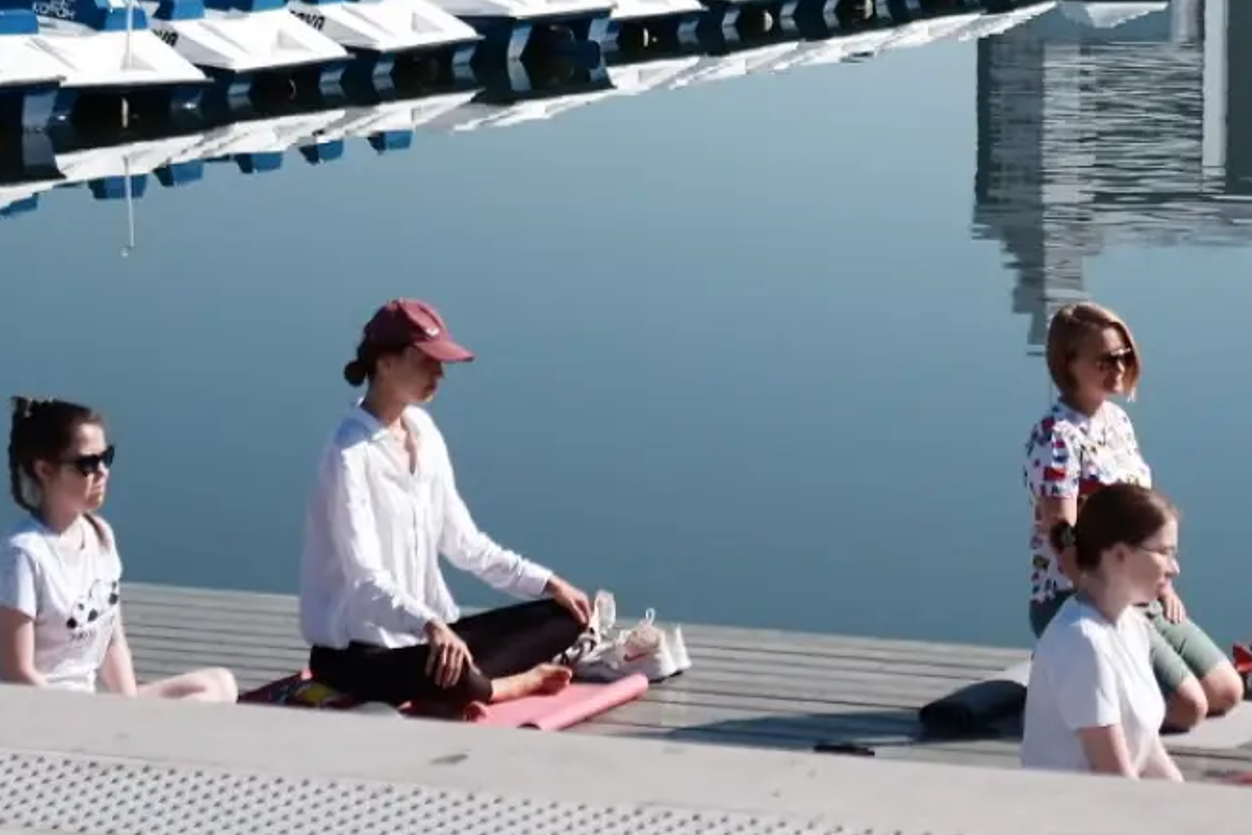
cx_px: 1103
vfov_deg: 8.8
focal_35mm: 155
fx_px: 5390
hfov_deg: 13.1
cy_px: -10
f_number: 2
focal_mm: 35
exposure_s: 1/20000
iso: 200
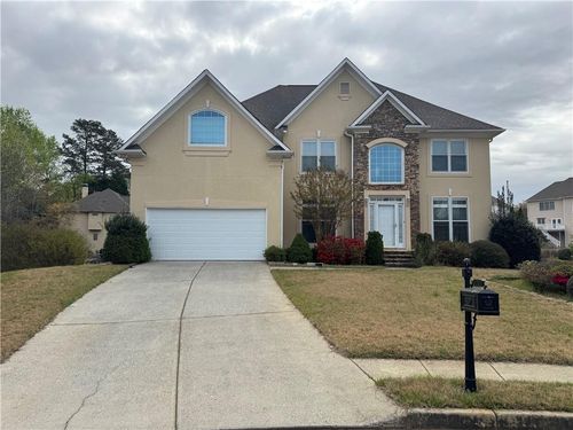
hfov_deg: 71.6
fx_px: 397
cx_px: 286
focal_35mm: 24
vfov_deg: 56.8
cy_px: 215
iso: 80
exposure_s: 1/2710
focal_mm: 6.76
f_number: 1.78
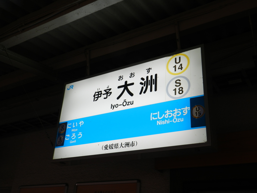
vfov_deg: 37.7
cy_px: 96
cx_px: 128
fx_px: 282
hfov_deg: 49.0
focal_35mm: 38
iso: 160
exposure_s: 1/160
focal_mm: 6.7
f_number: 4
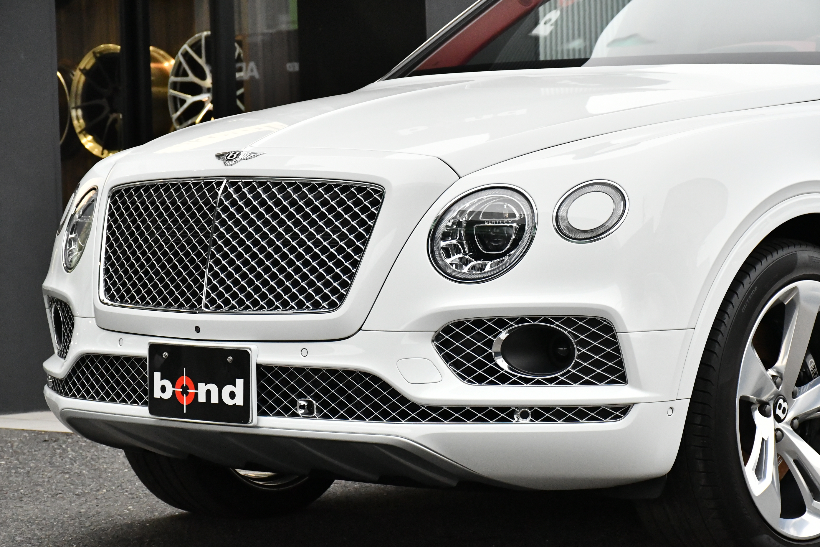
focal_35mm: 105
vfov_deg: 13.0
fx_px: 2391
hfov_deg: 19.5
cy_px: 274
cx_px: 410
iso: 3200
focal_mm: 70
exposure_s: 1/400
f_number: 8
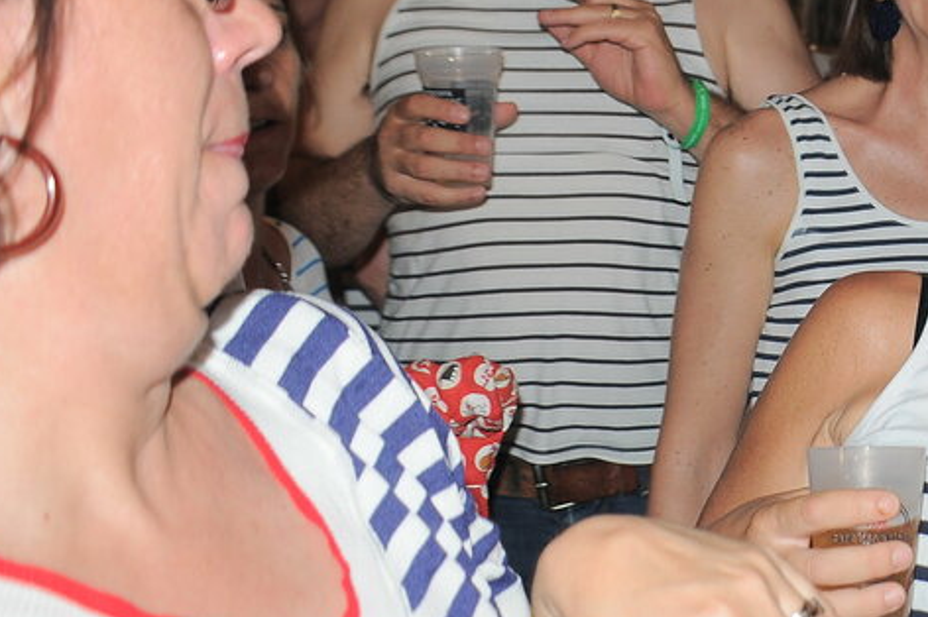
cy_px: 85
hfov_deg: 25.3
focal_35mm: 70
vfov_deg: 19.1
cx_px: 1176
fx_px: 1803
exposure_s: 1/60
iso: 200
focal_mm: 18
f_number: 3.5
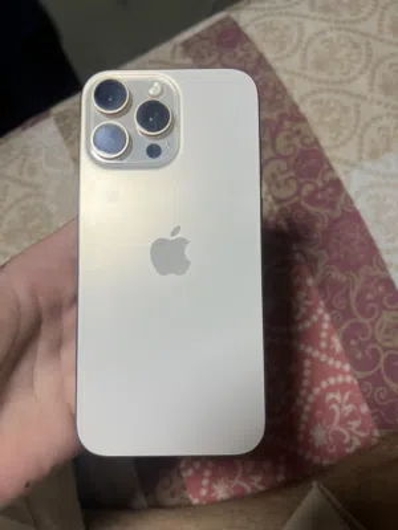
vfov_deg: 67.3
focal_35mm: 26
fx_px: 399
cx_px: 199
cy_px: 265
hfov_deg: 53.1
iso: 125
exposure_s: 1/121
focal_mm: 5.7
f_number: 1.5
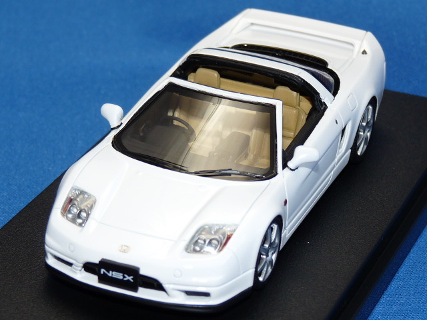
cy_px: 160
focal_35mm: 134
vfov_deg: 11.1
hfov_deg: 14.7
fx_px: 1653
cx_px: 214
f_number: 3.4
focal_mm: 13.3
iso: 100
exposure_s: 1/40
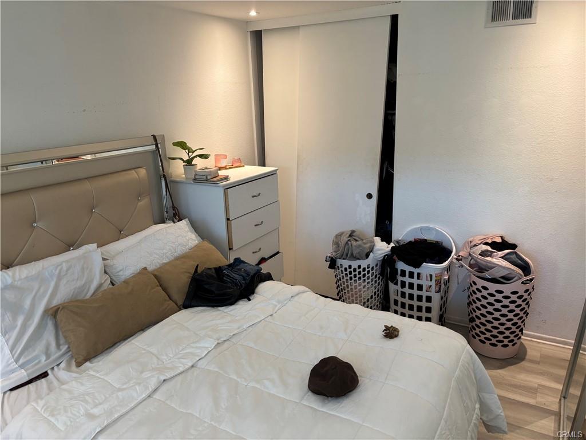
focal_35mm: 26
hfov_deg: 67.3
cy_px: 220
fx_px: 440
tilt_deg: -14.9
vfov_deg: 53.1
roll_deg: +2.0
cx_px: 293
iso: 100
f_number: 1.6
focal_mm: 5.96
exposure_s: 1/60
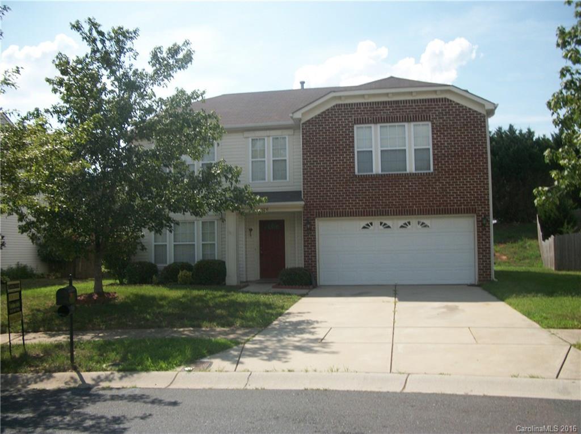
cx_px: 290
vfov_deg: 44.1
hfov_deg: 56.9
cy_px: 217
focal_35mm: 32
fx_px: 536
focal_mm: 5.7
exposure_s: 1/200
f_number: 8.8
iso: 80
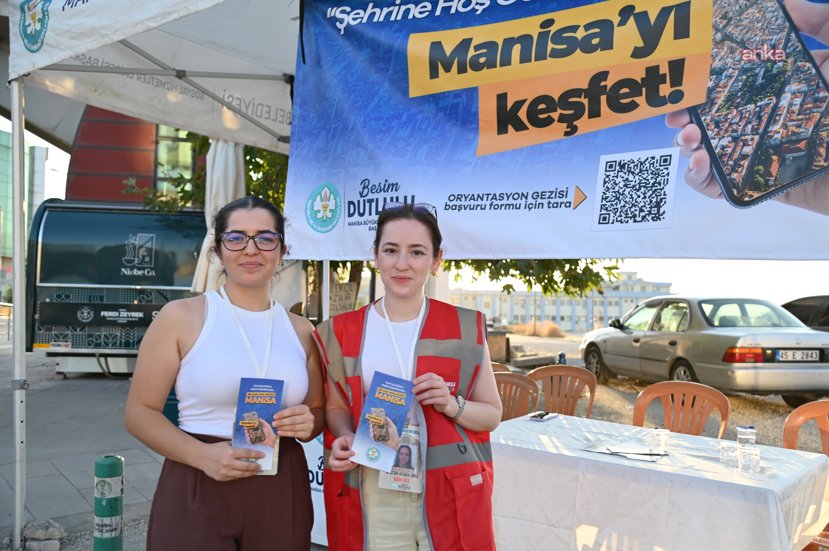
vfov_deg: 38.8
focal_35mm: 34
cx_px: 414
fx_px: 782
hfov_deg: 55.8
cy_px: 276
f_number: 4.5
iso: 160
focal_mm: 34
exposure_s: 1/160
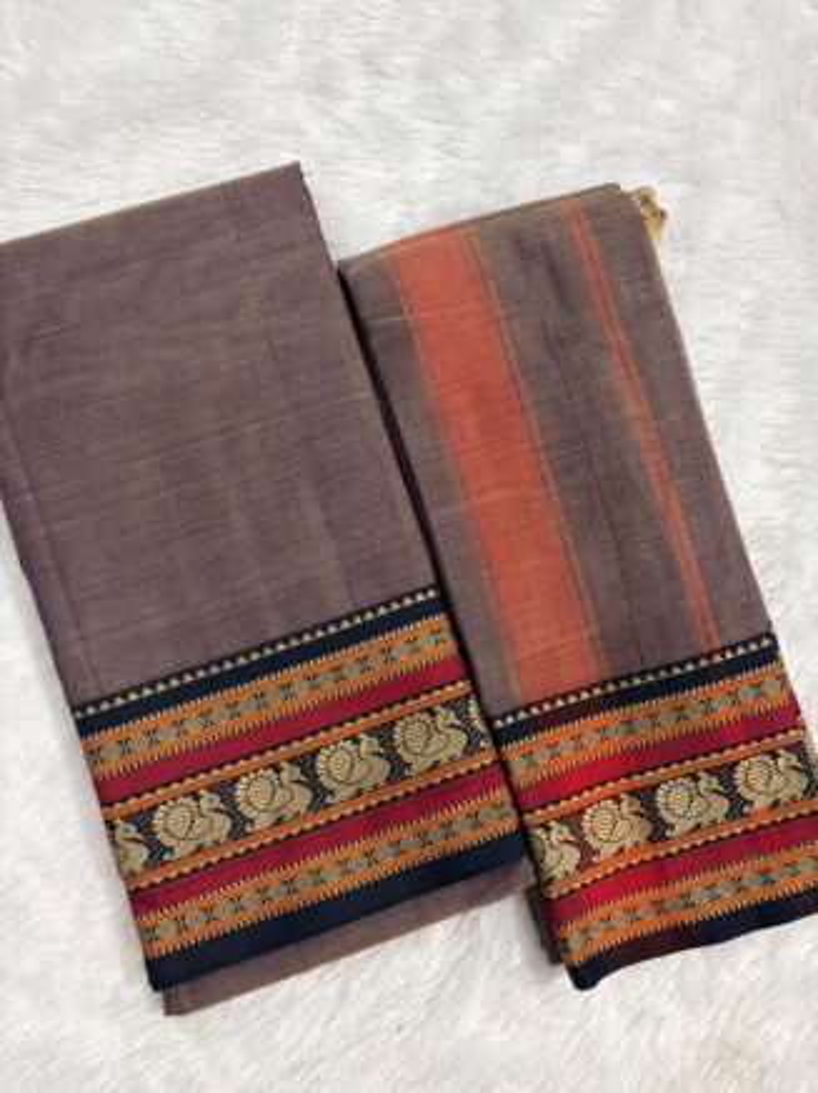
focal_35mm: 26
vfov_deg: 67.3
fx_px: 820
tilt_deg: -85.3
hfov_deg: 53.0
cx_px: 409
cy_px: 546
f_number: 1.6
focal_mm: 5.96
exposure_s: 1/50
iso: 160
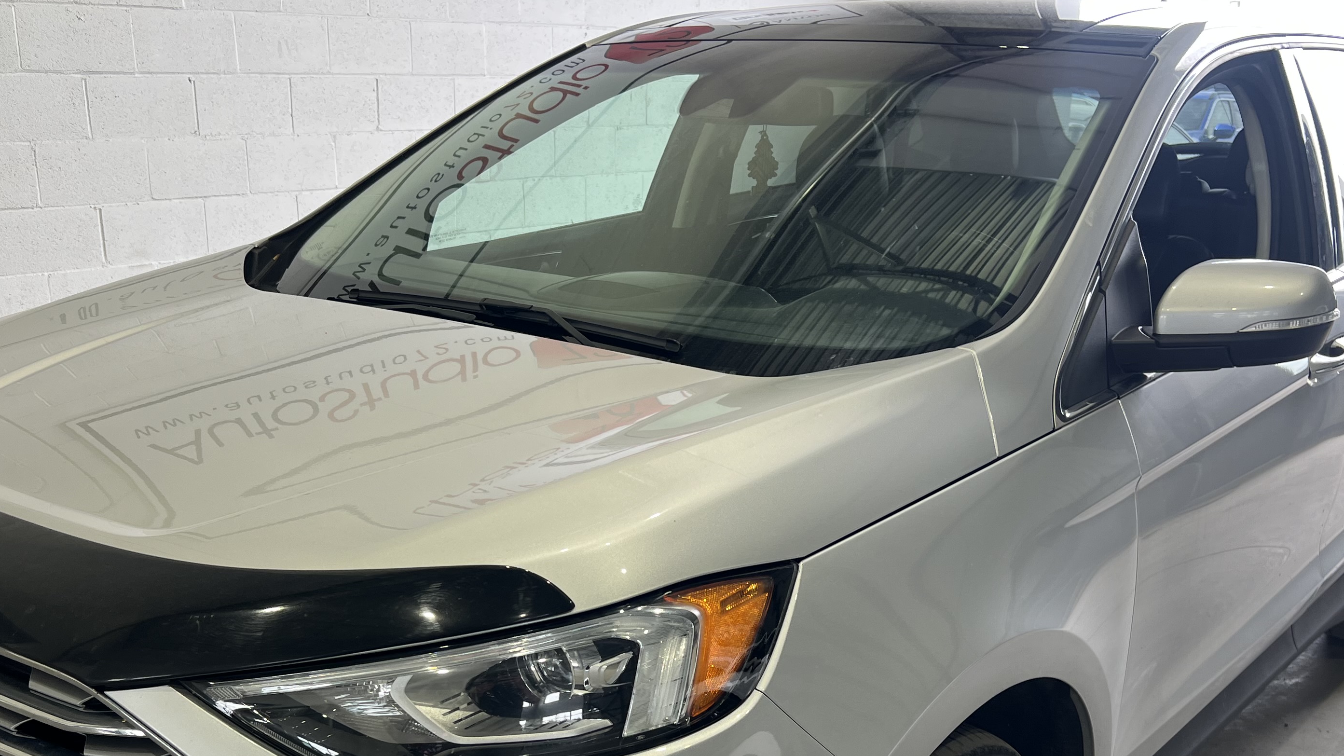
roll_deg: -1.4
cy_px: 647
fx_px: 1461
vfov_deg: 28.1
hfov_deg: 49.4
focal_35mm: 41
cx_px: 653
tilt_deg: -19.6
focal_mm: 5.7
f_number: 1.5
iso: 32
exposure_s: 1/121
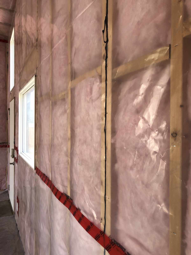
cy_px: 128
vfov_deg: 63.4
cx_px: 96
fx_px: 206
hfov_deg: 49.7
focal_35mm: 28
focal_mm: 4
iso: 25
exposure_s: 1/30
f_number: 1.8
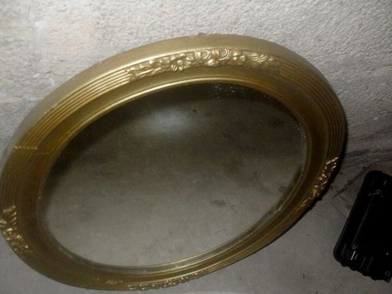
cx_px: 196
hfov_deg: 50.1
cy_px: 147
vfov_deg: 38.7
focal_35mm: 37
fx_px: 419
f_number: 2.8
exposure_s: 1/45
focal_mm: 6.3
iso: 100
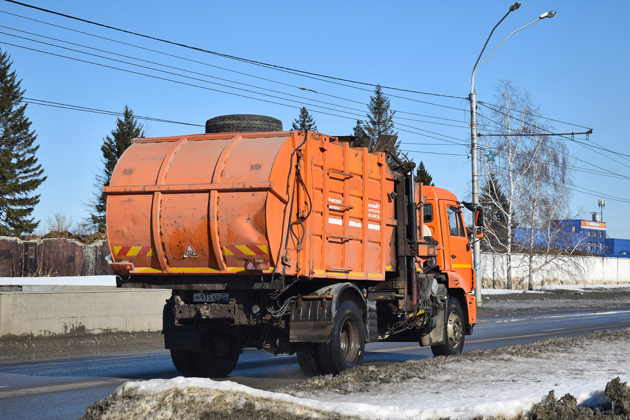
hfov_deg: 29.2
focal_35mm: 69
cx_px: 315
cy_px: 210
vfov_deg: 19.7
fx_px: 1207
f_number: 7.1
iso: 100
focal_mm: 46
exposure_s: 1/800
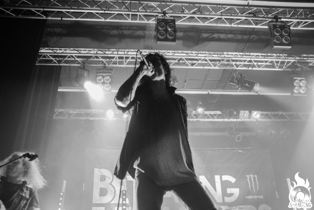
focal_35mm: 33
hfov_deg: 57.2
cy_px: 105
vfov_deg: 40.0
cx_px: 157
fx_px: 288
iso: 5000
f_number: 3.8
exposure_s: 1/40
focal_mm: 22
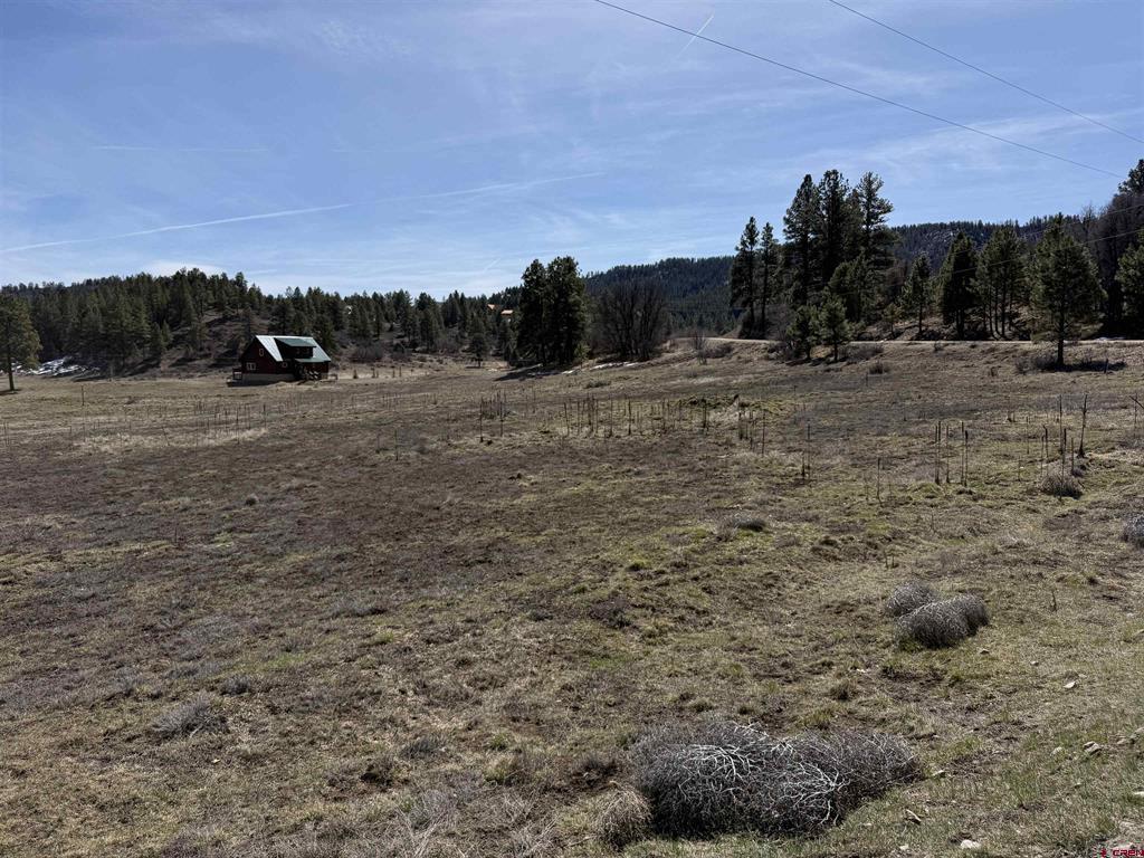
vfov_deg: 56.8
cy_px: 429
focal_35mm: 24
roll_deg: -0.3
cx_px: 572
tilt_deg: -5.4
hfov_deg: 71.6
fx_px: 793
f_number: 1.78
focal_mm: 6.76
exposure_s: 1/11905
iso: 80
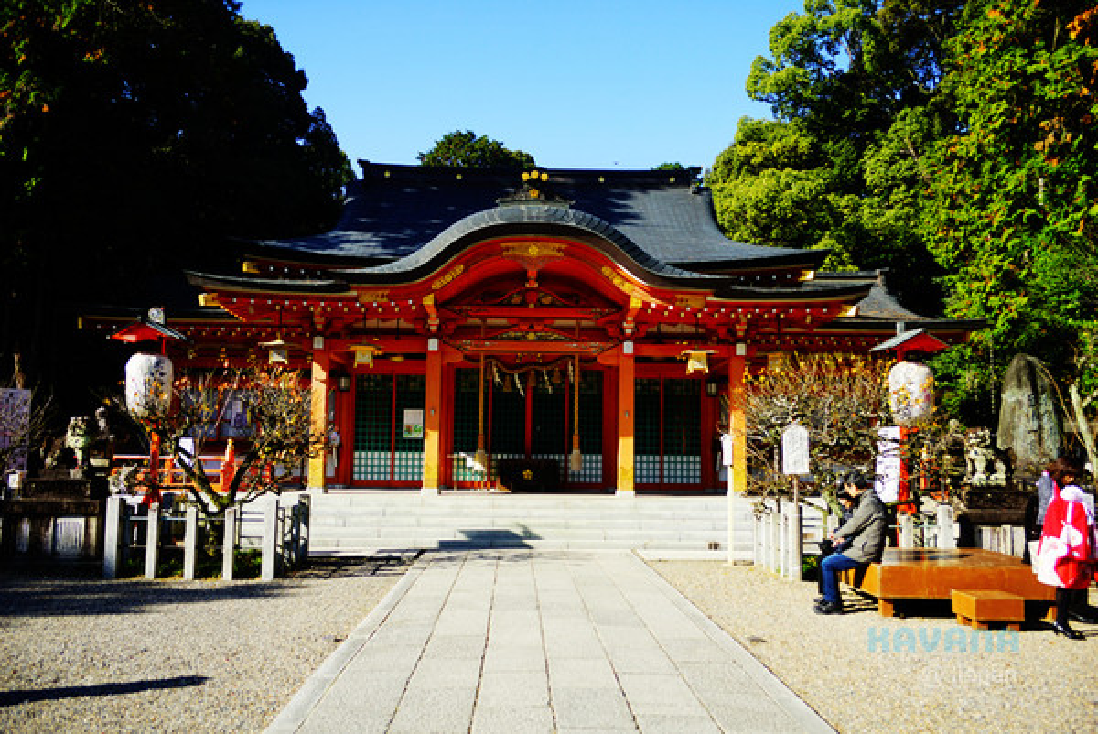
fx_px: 1068
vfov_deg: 37.9
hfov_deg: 54.4
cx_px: 549
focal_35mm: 35
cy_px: 367
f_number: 2.8
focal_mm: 35
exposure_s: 1/1000
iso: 100
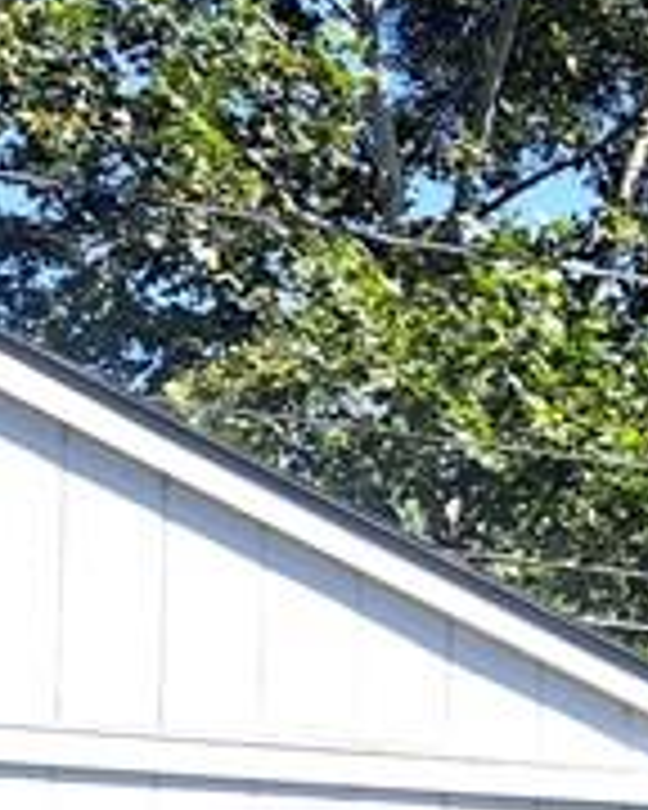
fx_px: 3188
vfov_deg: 14.0
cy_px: 1008
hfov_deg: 10.5
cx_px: 1359
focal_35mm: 133
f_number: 1.8
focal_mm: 5.23
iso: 50
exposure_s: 1/1435
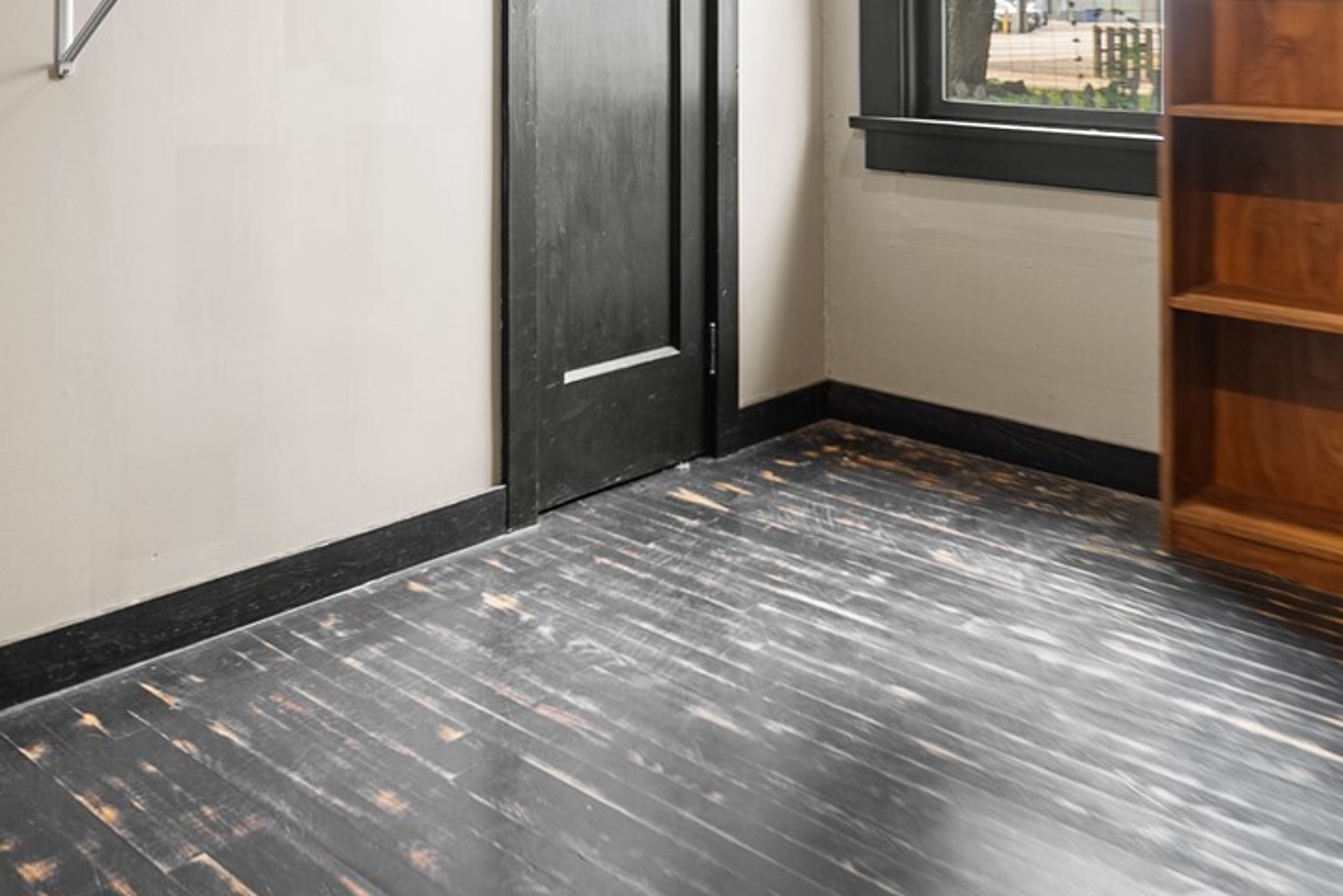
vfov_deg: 35.2
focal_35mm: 33
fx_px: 1232
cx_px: 31
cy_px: -49
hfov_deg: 48.2
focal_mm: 14
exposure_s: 1/2
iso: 100
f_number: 2.8
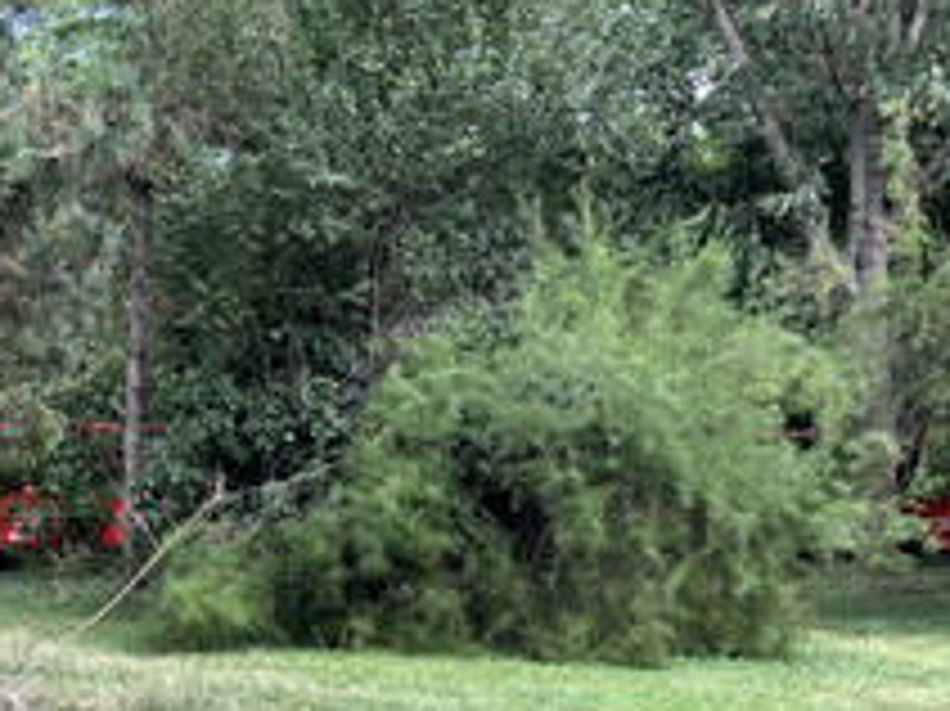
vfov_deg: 18.6
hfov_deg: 24.0
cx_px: 95
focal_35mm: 79
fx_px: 2167
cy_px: 446
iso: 50
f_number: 1.5
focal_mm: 5.7
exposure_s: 1/389
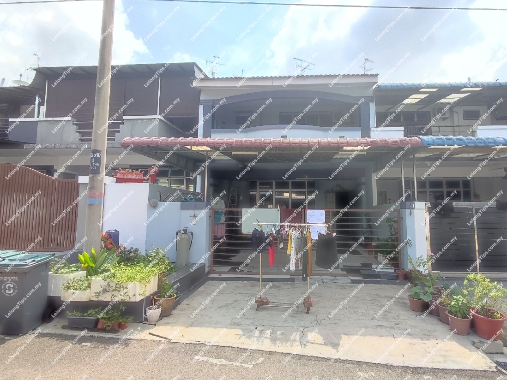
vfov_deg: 78.1
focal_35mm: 16
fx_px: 234
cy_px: 190
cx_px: 254
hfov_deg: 94.5
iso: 50
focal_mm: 1.65
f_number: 2.2
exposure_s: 1/387
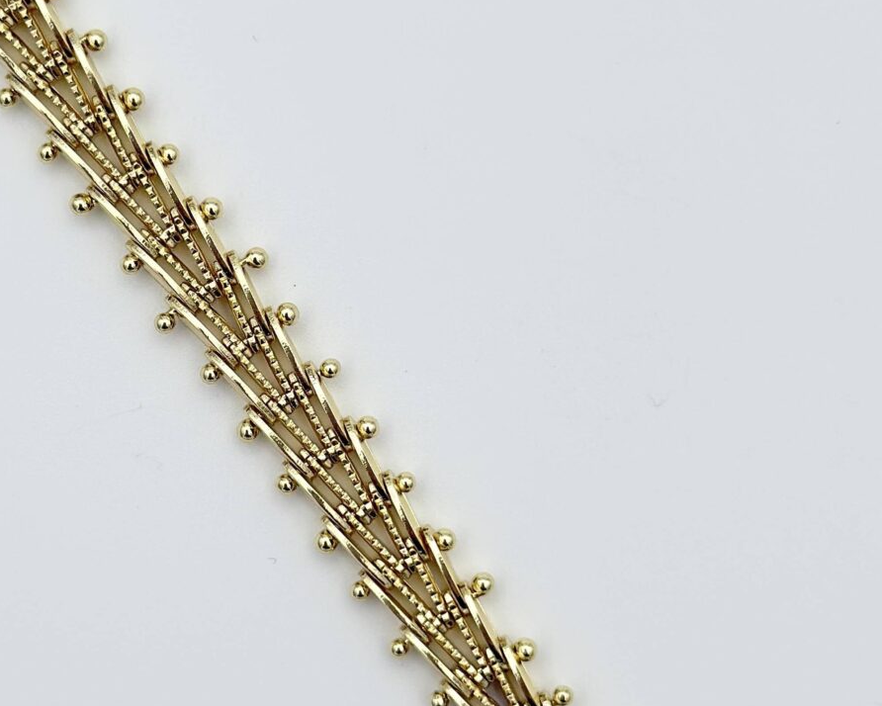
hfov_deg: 19.5
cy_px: 376
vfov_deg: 15.7
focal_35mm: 98
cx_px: 297
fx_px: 2559
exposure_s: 1/1406
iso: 100
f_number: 1.78
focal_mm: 6.76
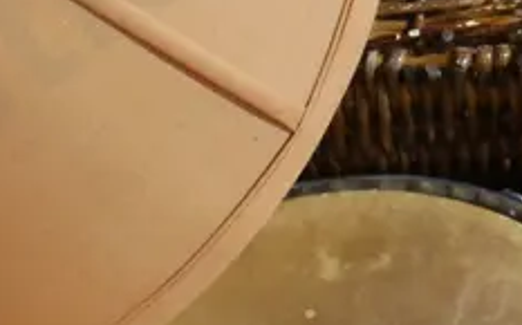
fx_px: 1989
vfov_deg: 9.3
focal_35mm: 140
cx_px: -119
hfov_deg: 14.4
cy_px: 152
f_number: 3.6
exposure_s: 1/60
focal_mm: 15
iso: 1250
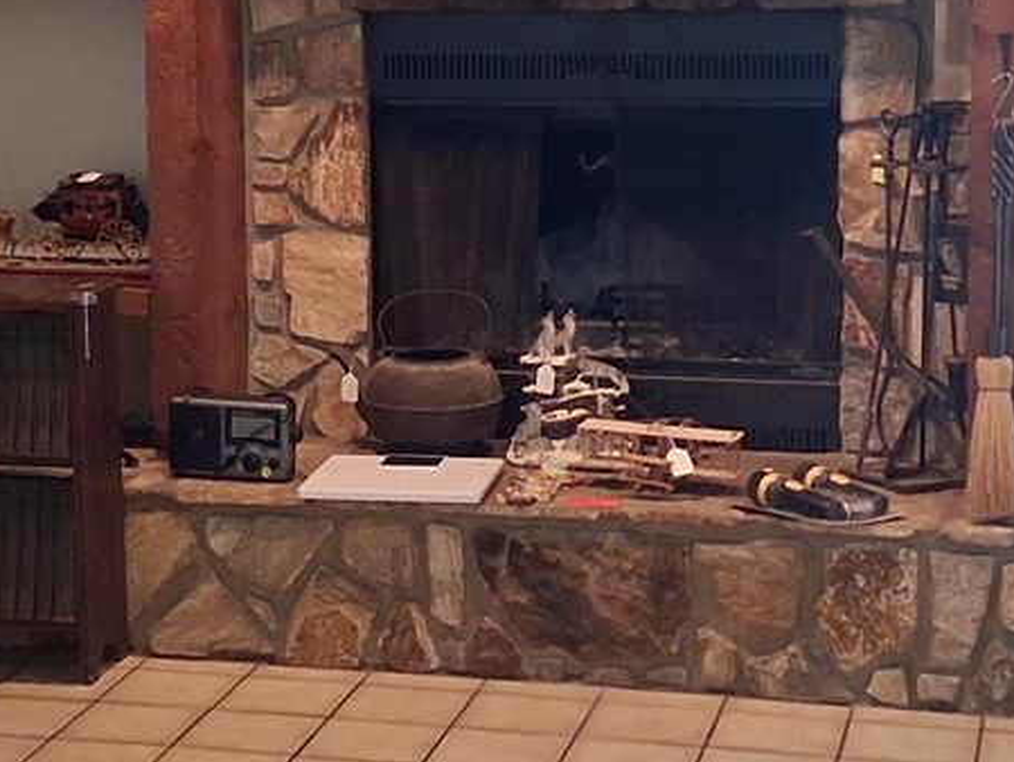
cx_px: 268
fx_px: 2814
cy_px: 223
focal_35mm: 96
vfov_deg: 15.4
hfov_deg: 20.3
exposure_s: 1/50
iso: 640
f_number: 1.8
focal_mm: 4
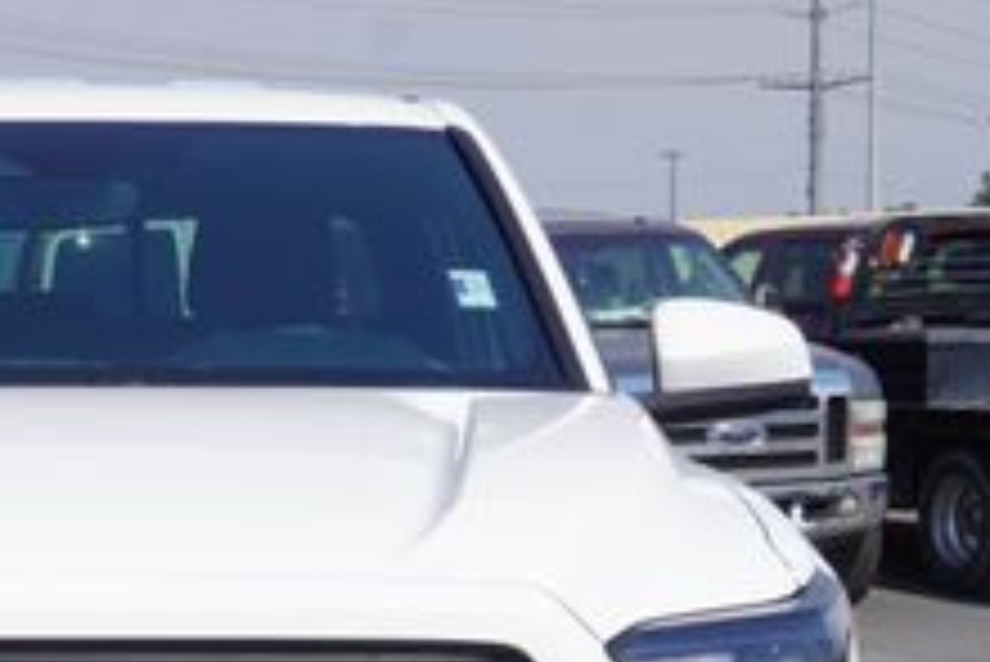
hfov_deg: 15.9
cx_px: 22
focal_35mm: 126
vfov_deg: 10.6
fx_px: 3480
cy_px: 883
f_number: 11
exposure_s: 1/200
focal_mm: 29
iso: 100
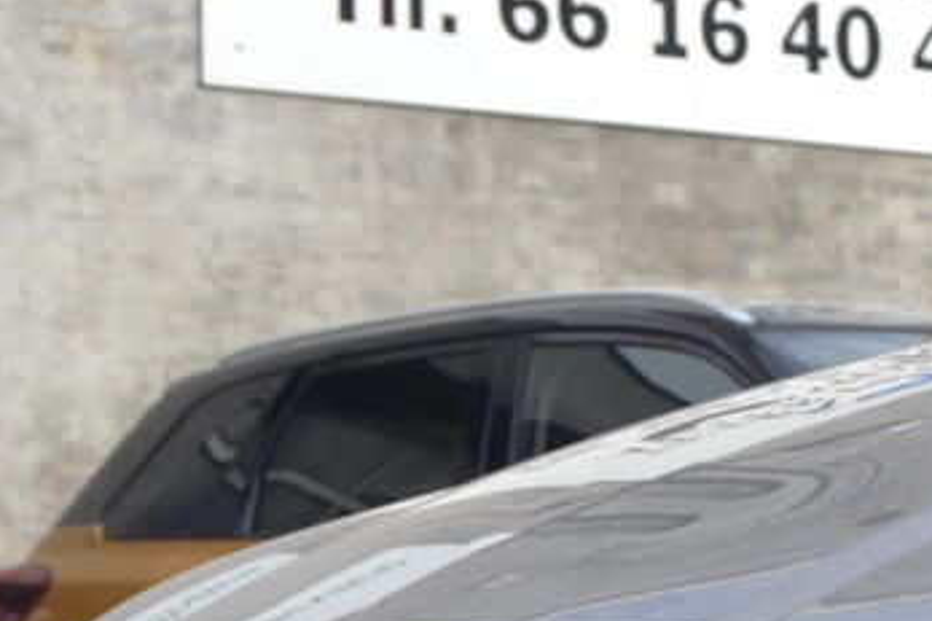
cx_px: 2082
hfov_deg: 9.8
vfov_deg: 7.1
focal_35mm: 191
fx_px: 4936
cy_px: 850
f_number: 7.1
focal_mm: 23
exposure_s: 1/200
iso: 100
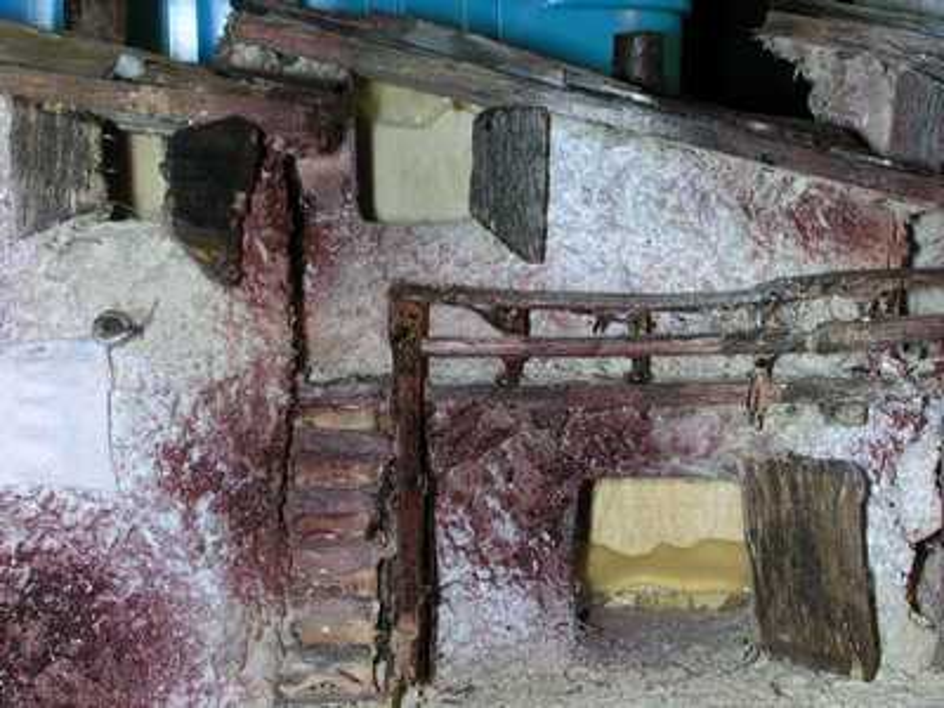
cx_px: 472
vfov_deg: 19.1
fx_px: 2100
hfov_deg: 25.3
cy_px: 354
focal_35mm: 77
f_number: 6.6
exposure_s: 1/60
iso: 100
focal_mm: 11.8
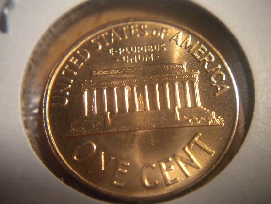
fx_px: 274
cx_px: 136
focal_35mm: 35
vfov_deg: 40.7
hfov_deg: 52.6
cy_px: 102
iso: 400
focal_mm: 6.3
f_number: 3.1
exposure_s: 1/56.5
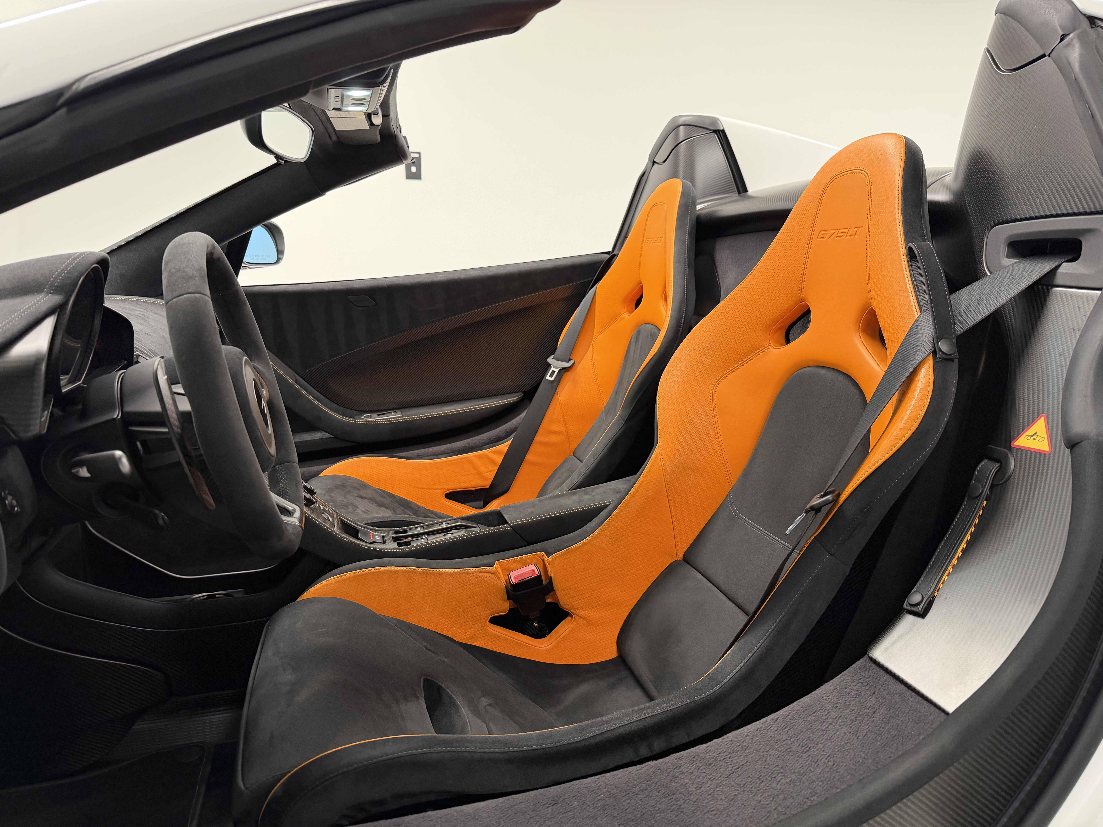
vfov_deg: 56.8
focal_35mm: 24
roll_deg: +0.2
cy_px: 414
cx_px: 552
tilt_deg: -12.1
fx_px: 765
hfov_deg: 71.6
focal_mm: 6.76
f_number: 1.78
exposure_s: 1/60
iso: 250
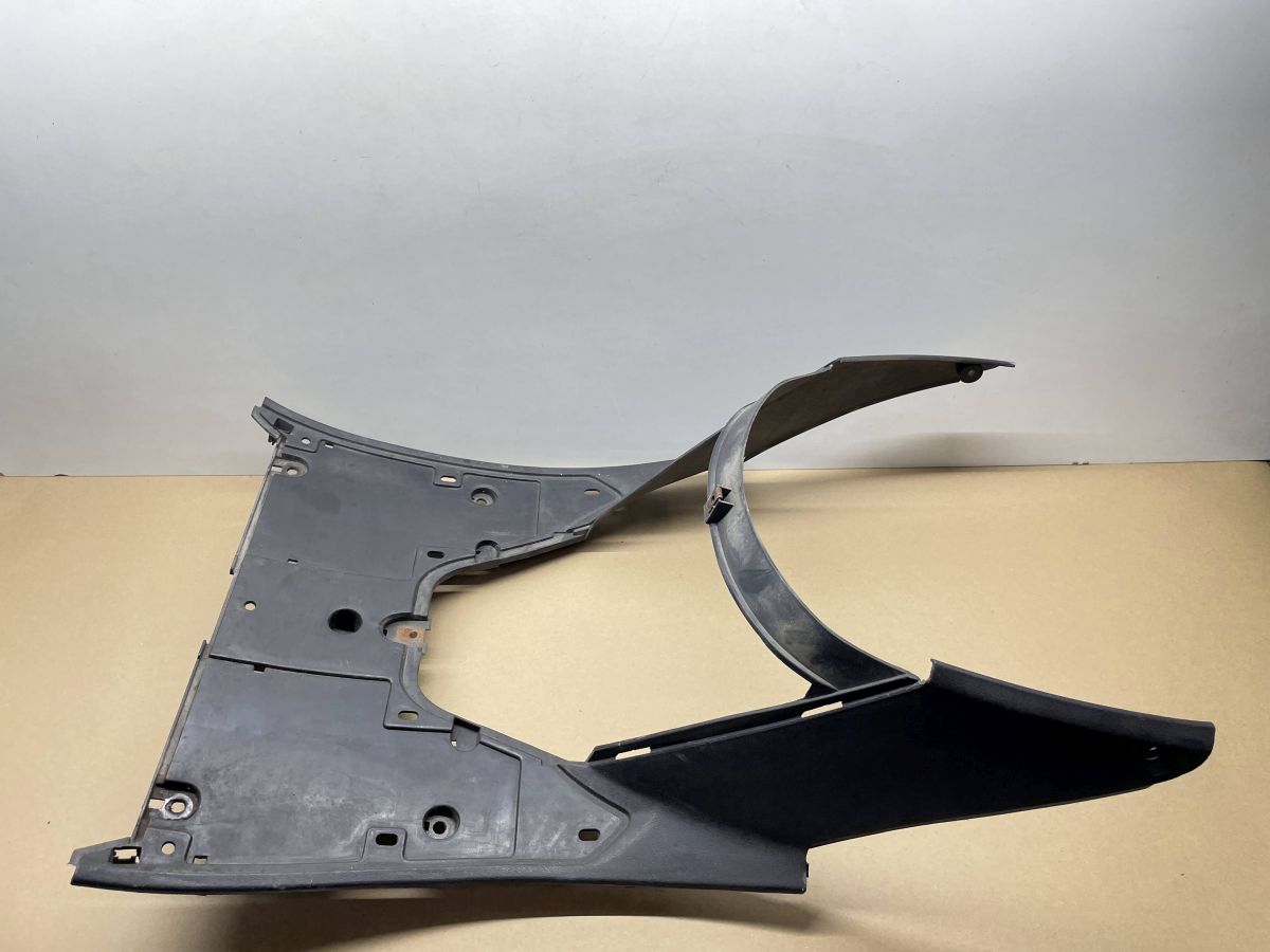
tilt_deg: -41.7
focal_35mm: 26
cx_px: 635
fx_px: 954
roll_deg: +1.3
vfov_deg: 53.1
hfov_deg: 67.3
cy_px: 476
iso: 80
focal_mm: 4.2
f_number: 1.6
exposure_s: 1/100
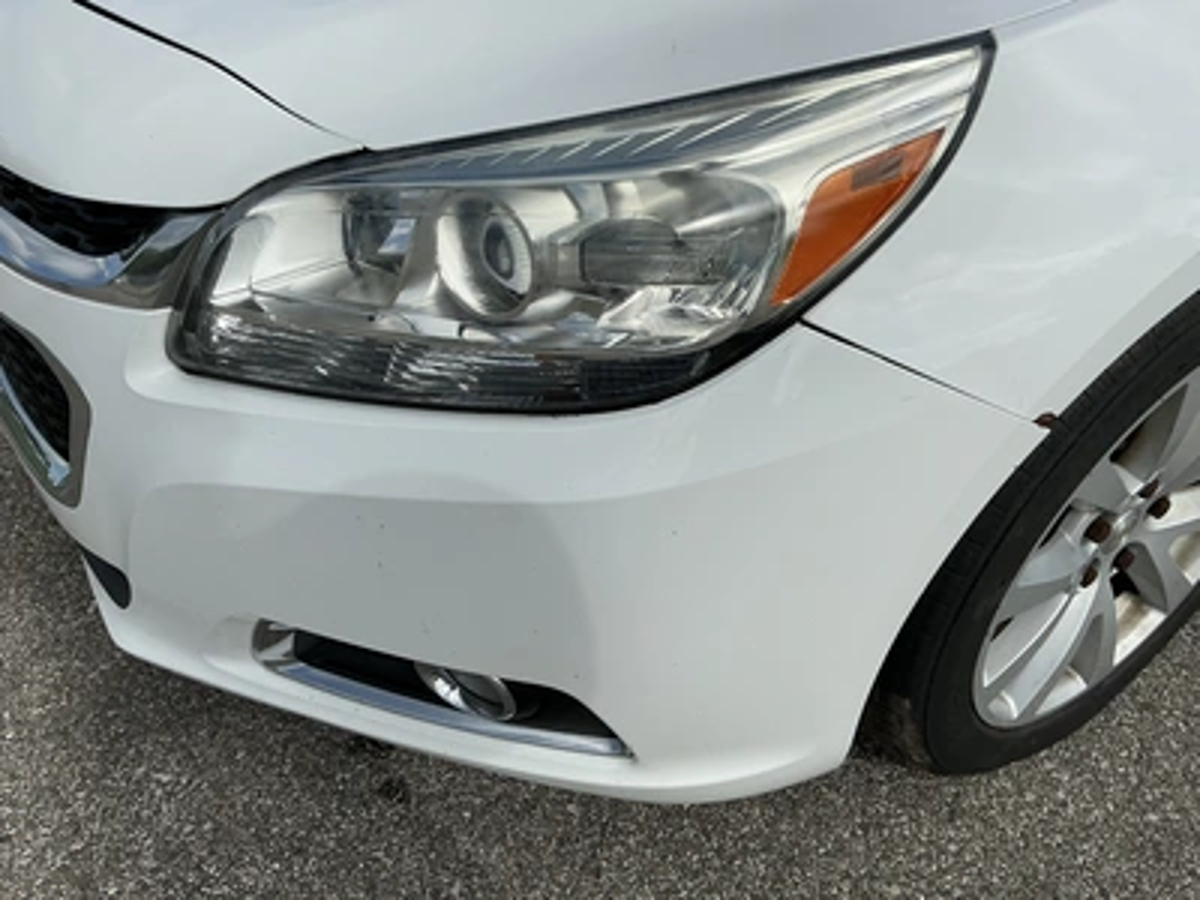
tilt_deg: -40.5
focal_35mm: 28
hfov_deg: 63.4
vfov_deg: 49.7
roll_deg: -4.3
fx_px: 971
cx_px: 600
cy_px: 450
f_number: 1.8
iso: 25
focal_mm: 3
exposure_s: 1/3534
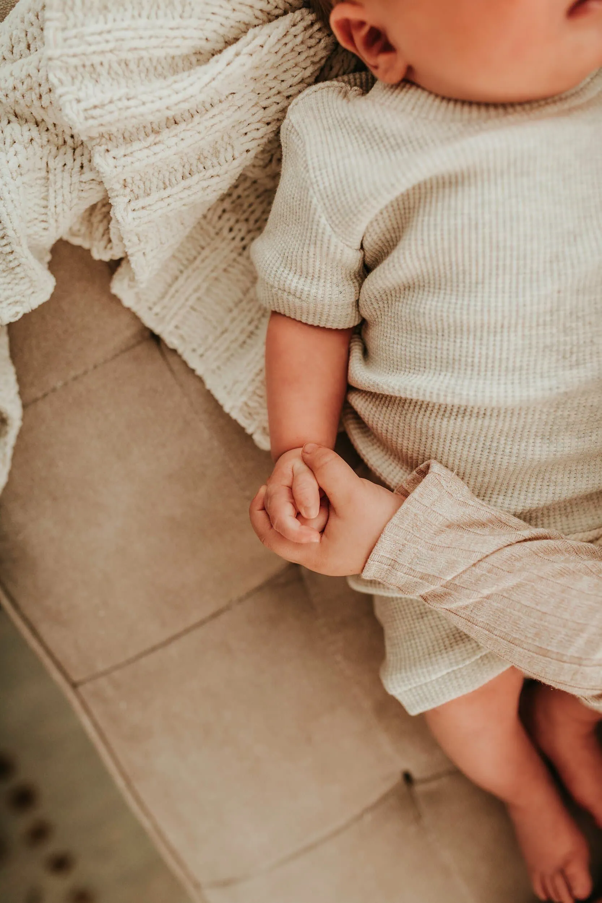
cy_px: 452
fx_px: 878
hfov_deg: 37.9
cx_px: 301
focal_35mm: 35
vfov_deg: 54.4
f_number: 2.5
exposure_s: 1/250
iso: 900
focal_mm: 35
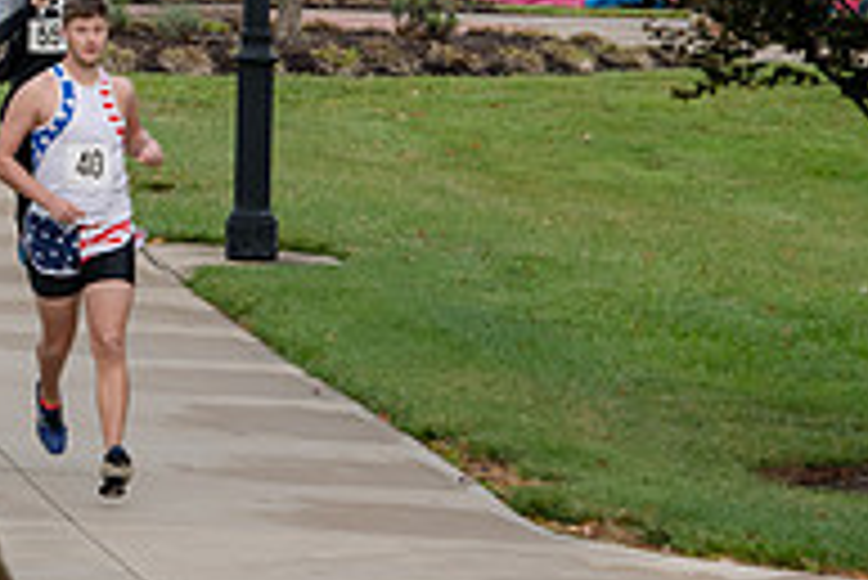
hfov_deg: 4.7
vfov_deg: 3.2
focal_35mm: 435
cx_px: -337
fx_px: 10496
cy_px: -65
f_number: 6.3
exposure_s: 1/400
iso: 500
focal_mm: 145
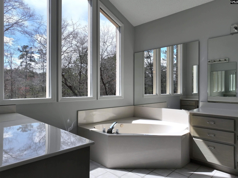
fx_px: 165
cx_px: 119
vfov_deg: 56.8
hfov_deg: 71.6
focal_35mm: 24
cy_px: 89
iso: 160
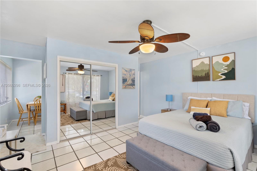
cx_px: 128
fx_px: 114
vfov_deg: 73.7
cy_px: 86
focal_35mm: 16
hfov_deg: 96.7
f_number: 9
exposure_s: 1/1.25
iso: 200
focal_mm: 16
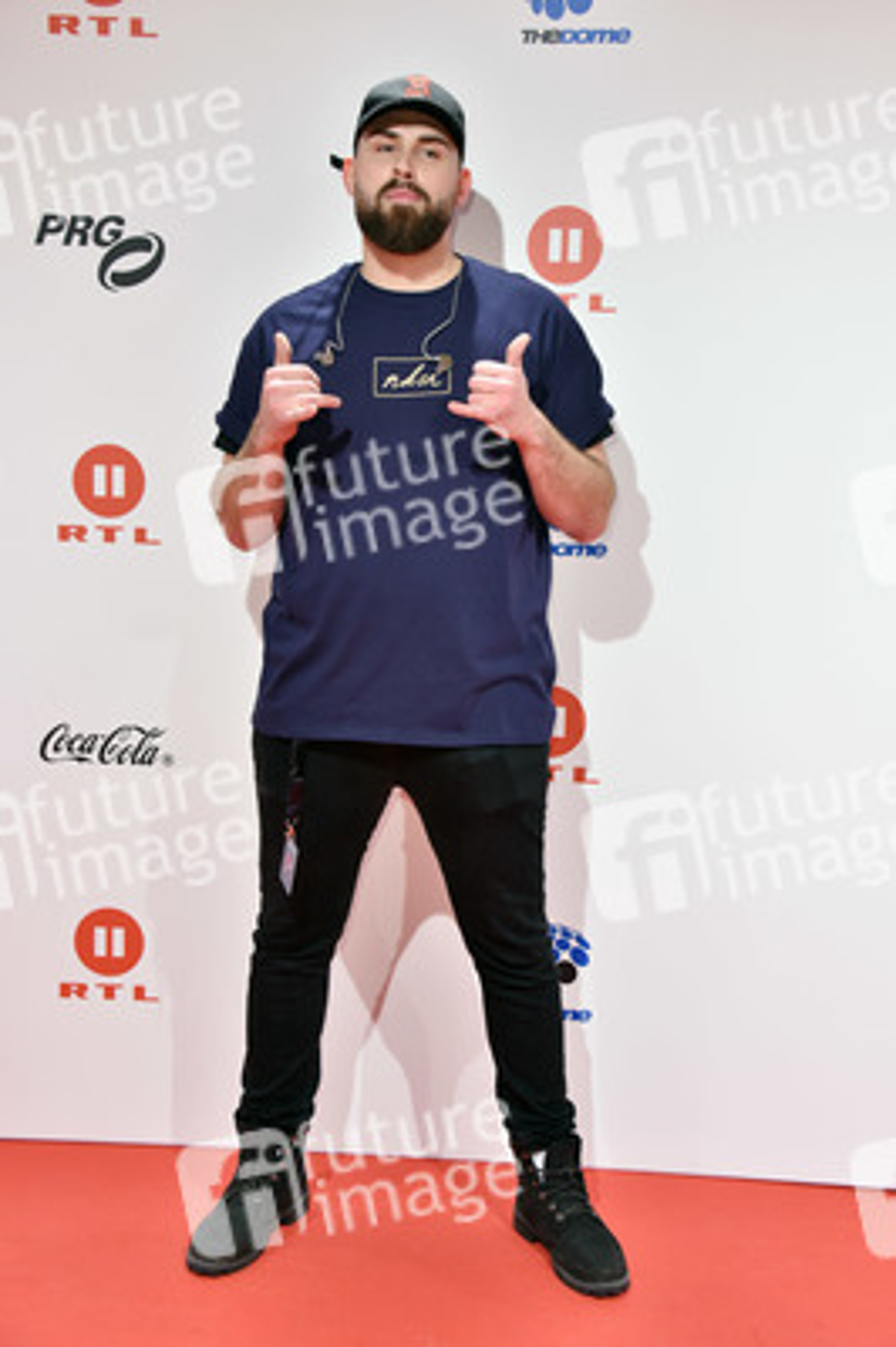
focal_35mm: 48
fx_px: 1795
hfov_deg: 28.0
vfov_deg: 41.1
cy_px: 674
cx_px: 448
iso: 1000
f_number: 5.6
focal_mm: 48
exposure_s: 1/160
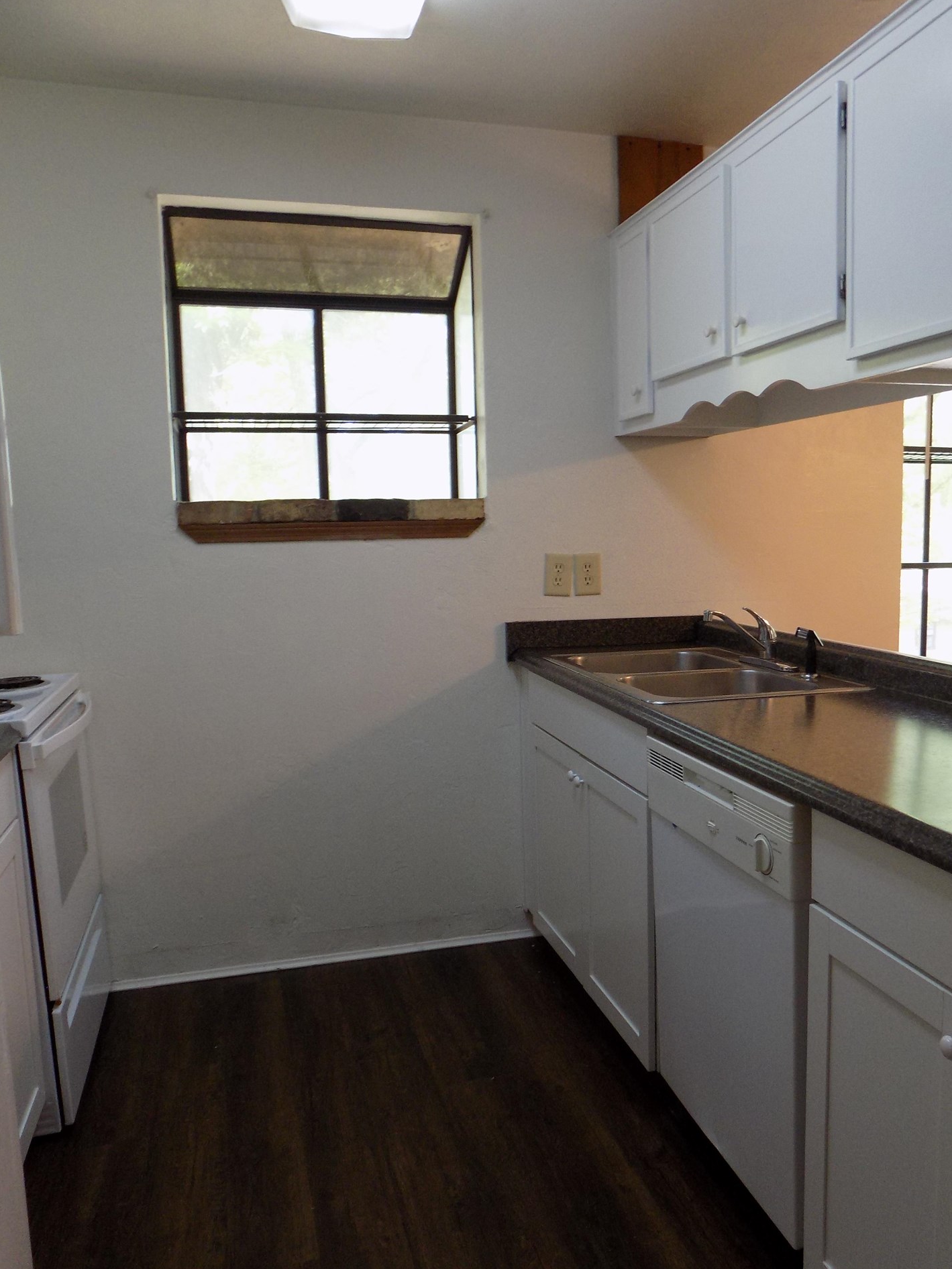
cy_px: 662
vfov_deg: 63.4
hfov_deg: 49.6
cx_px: 546
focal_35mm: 28
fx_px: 1027
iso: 140
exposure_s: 1/30
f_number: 3.1
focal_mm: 4
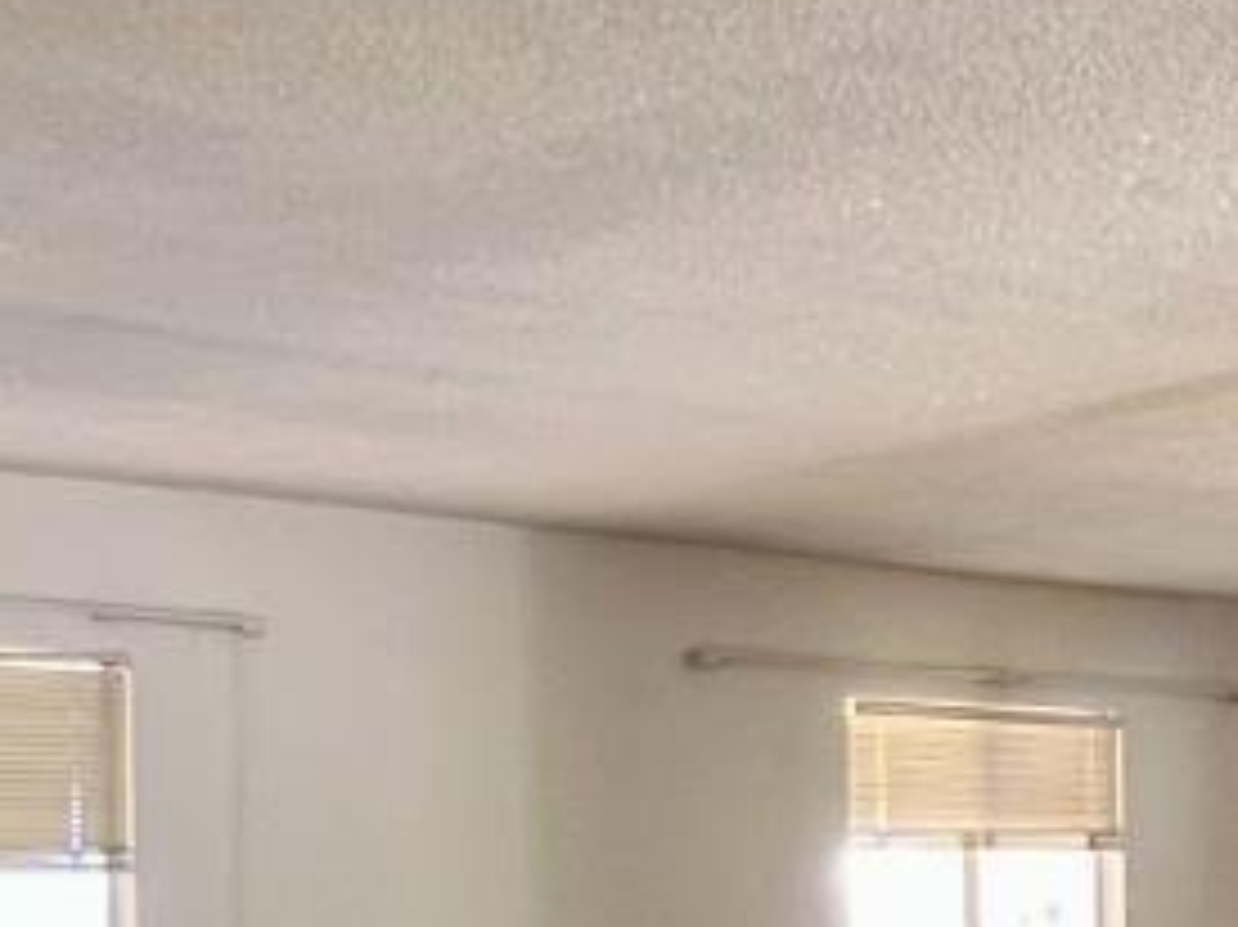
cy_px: 884
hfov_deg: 26.3
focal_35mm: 71
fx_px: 2538
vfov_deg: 20.2
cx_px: 1170
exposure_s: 1/60
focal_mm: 1.57
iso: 250
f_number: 1.8
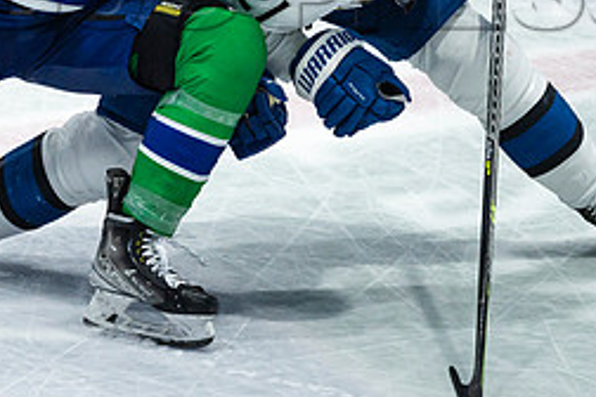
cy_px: -34
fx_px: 22828
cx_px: 106
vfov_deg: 1.0
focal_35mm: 1379
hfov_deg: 1.5
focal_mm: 600
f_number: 4
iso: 1600
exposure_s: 1/1000
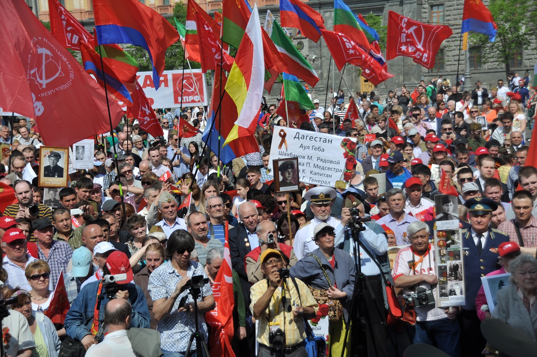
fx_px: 983
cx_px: 268
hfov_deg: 30.5
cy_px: 178
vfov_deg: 20.6
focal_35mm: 66
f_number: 5.6
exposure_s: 1/1000
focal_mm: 44
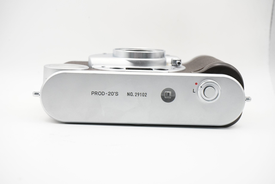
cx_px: 138
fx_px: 443
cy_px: 92
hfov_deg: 34.5
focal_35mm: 58
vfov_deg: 23.4
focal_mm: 58
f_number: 11
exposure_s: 1/125
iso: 4000
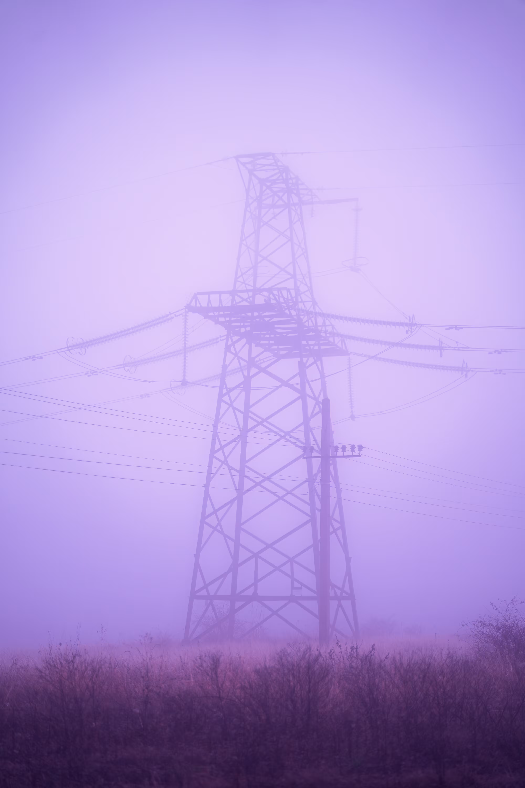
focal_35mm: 75
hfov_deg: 18.2
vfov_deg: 27.0
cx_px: 262
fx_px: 1640
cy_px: 394
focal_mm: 75
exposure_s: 1/200
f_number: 2.8
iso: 100
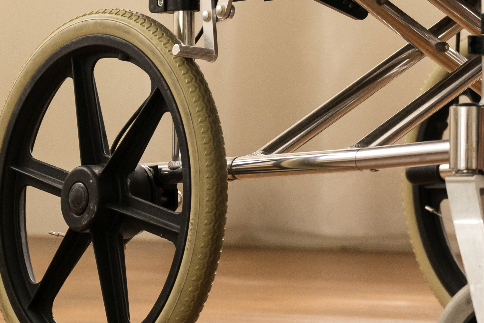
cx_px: 751
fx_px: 2837
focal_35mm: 211
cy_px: -247
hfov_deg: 9.5
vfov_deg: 6.4
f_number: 2.8
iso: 640
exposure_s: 1/640
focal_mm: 51
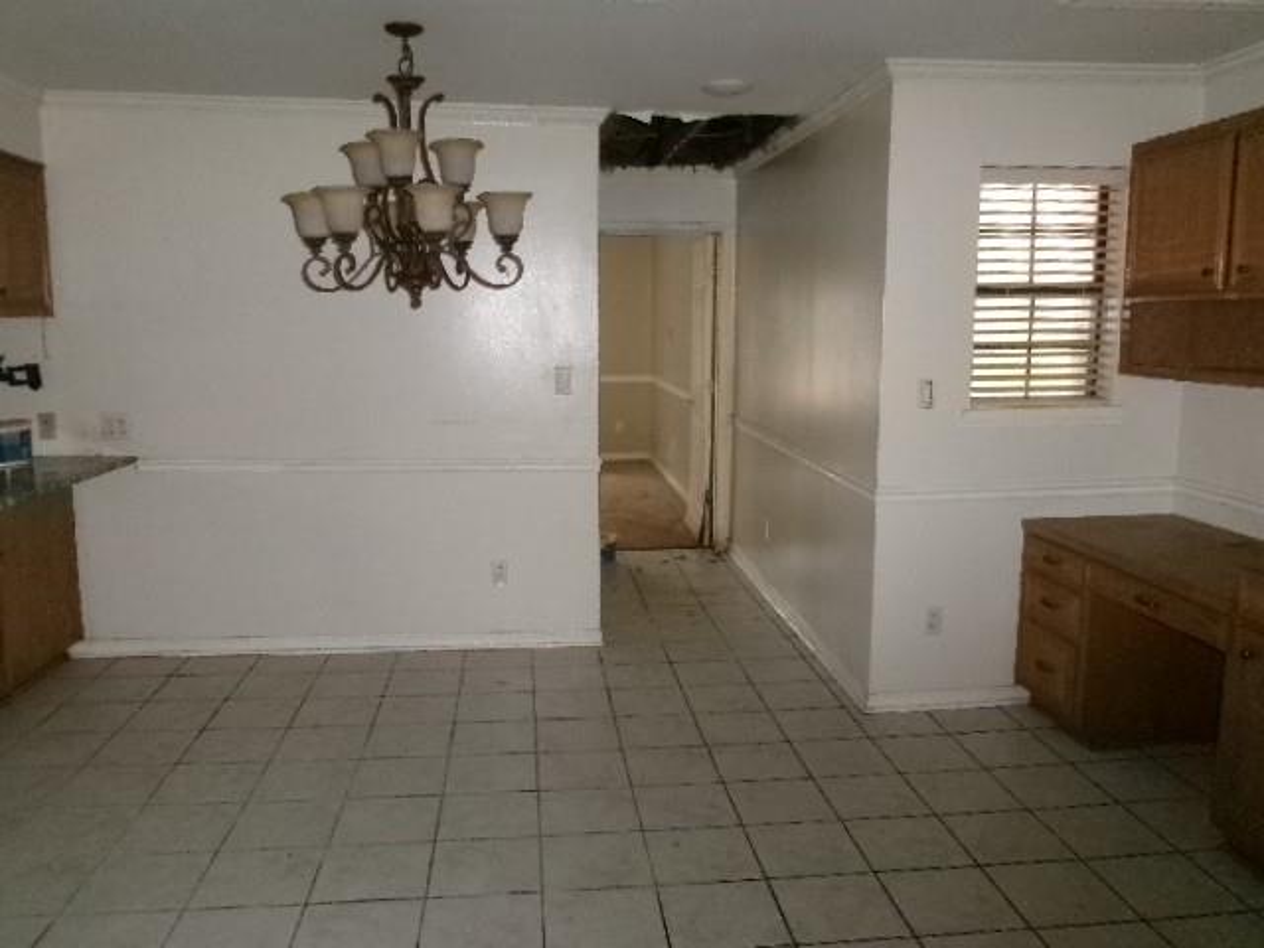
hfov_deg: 63.4
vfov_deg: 49.7
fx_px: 1022
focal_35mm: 28
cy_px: 474
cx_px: 632
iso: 800
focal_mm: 5.1
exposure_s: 1/34
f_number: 3.9
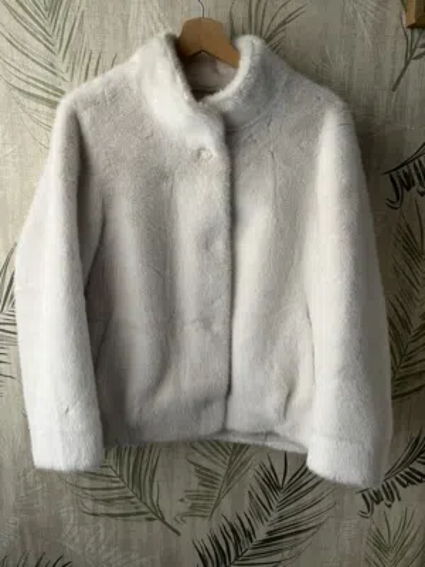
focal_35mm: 26
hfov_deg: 53.1
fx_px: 426
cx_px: 212
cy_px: 284
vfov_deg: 67.3
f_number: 1.6
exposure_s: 1/73
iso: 125
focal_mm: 5.1
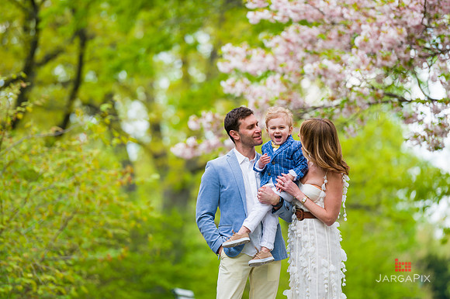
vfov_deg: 6.9
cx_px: 225
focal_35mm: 200
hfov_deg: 10.3
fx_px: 2498
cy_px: 150
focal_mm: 200
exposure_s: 1/400
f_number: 4
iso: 200
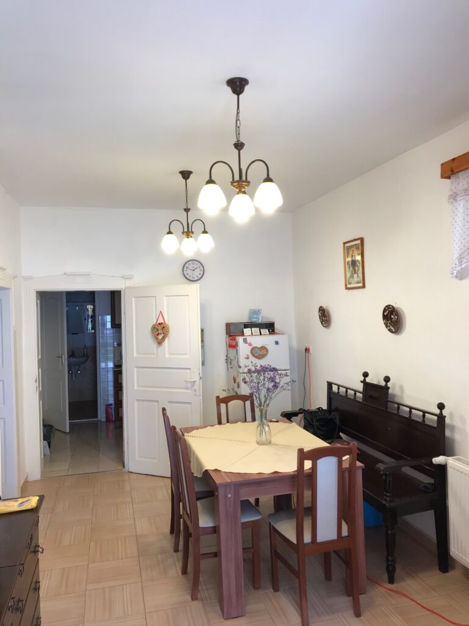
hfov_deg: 49.7
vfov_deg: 63.4
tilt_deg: +1.2
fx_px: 506
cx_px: 234
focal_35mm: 28
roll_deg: +2.2
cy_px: 313
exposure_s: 1/50
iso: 32
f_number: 1.8
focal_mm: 3.99
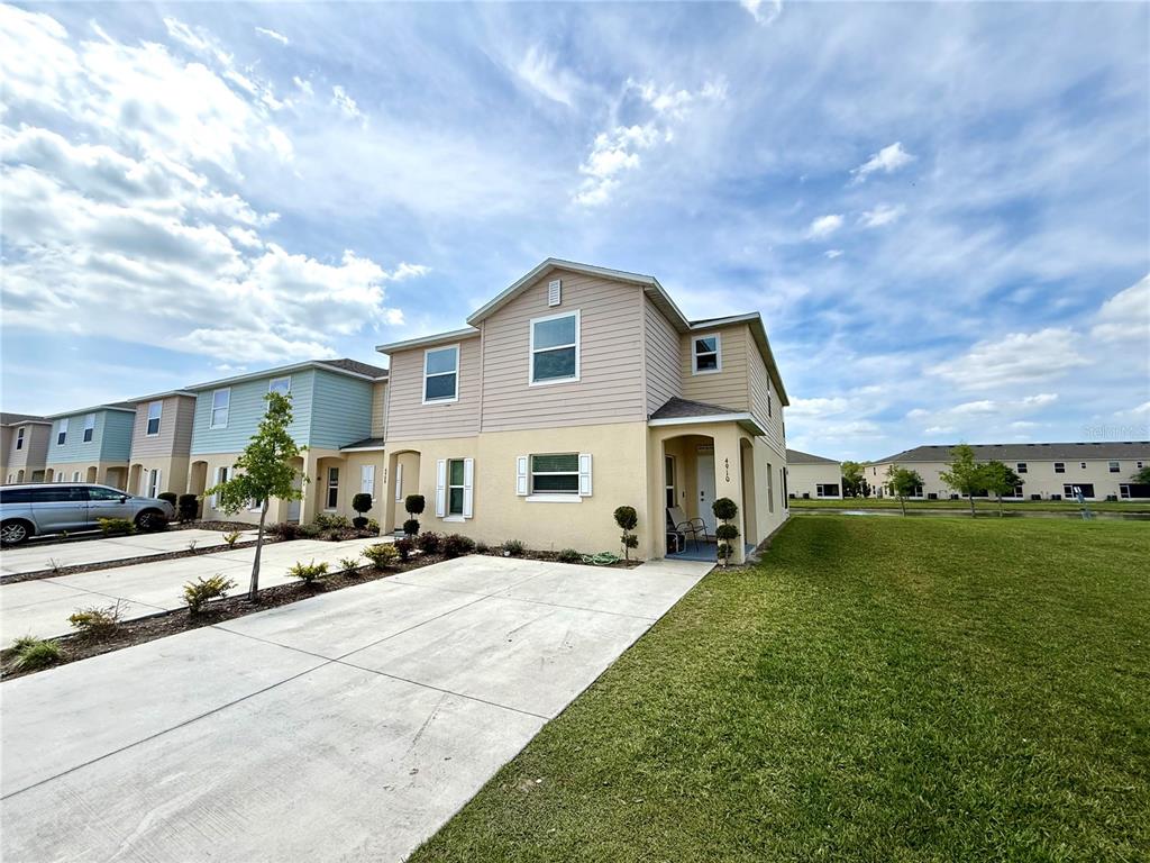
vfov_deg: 85.7
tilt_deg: +6.8
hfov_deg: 102.1
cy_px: 432
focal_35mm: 14
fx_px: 465
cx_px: 575
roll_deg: -0.1
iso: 50
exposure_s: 1/2717
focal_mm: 2.22
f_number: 2.2
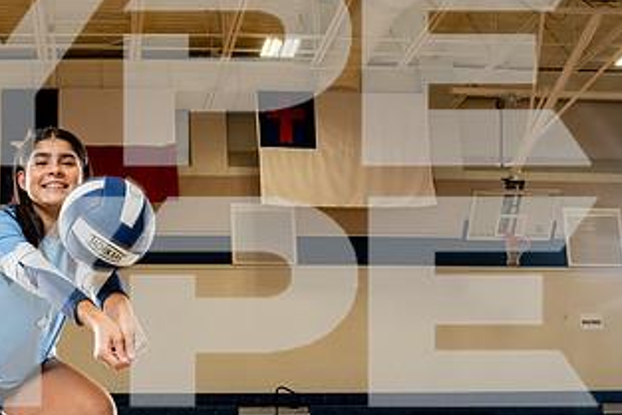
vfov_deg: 26.3
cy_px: 293
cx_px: 89
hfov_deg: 36.9
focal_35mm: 51
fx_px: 882
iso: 1000
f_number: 7.1
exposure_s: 1/250
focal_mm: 25
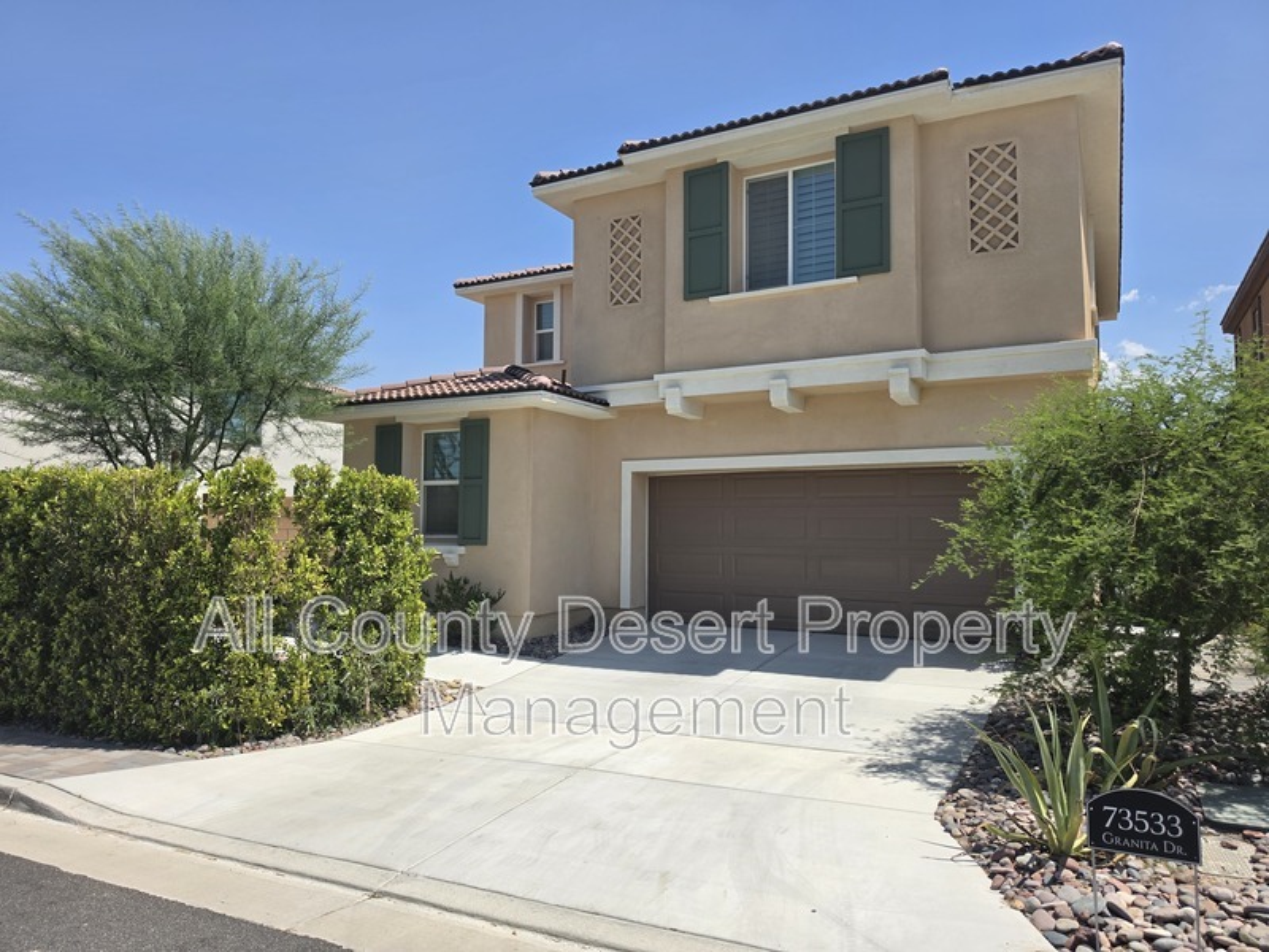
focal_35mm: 23
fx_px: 843
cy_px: 476
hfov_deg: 73.9
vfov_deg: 58.9
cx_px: 634
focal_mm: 6.5
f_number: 1.4
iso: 50
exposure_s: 1/7939
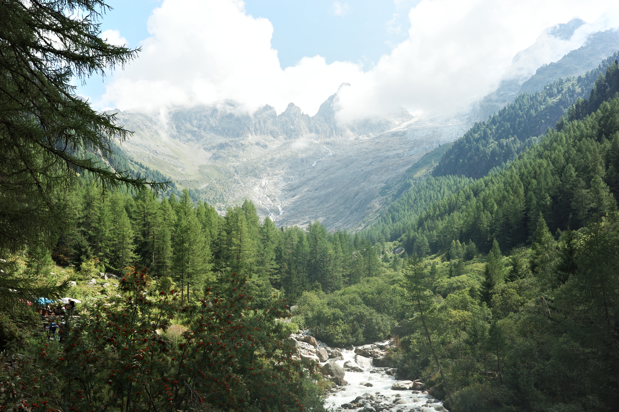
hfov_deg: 48.5
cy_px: 206
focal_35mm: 40
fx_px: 688
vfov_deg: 33.4
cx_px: 310
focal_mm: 26
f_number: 5.6
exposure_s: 1/500
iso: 200
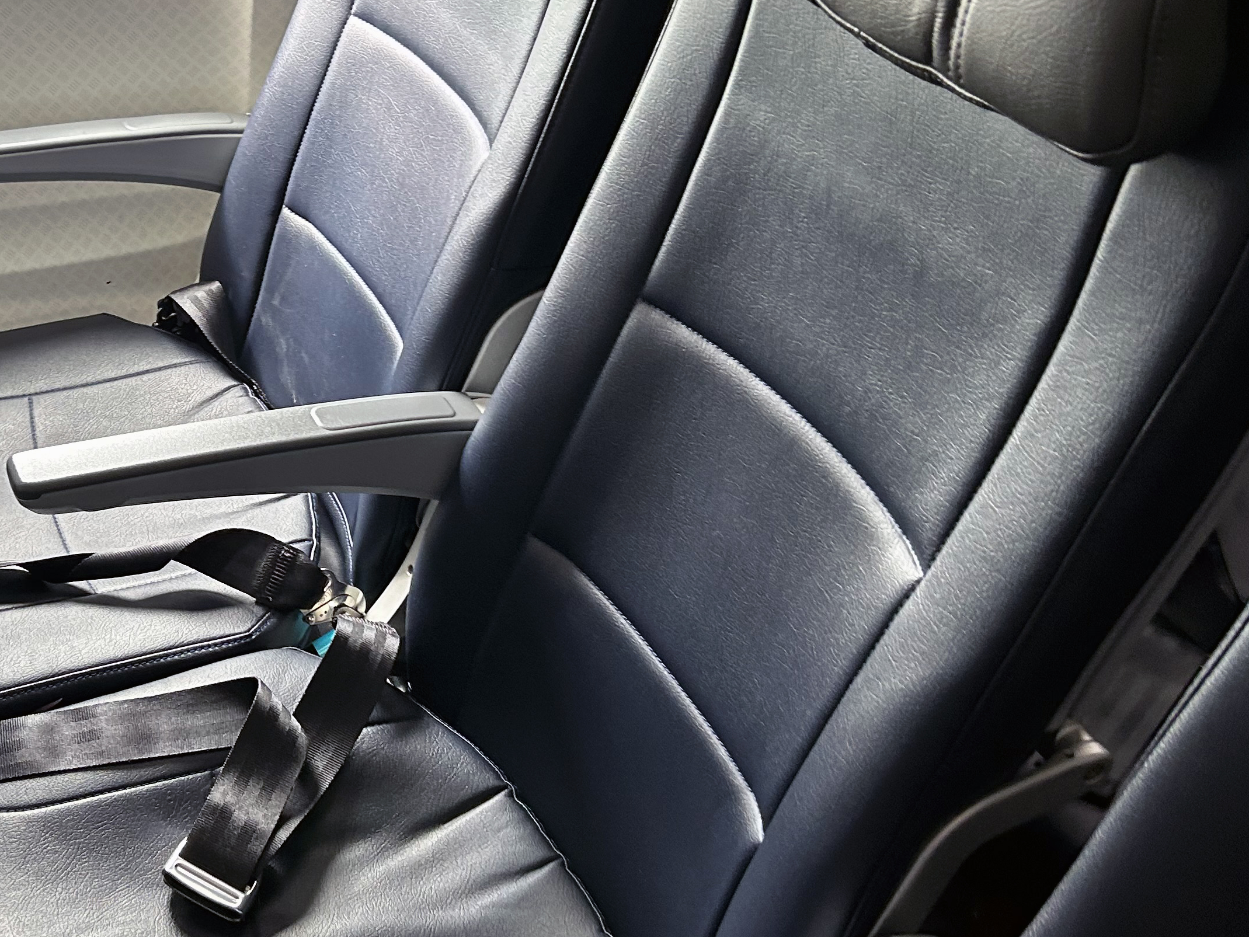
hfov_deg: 37.5
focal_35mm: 49
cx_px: 246
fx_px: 1768
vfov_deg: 29.6
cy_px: 370
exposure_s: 1/75
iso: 125
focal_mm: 5.7
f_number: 1.5
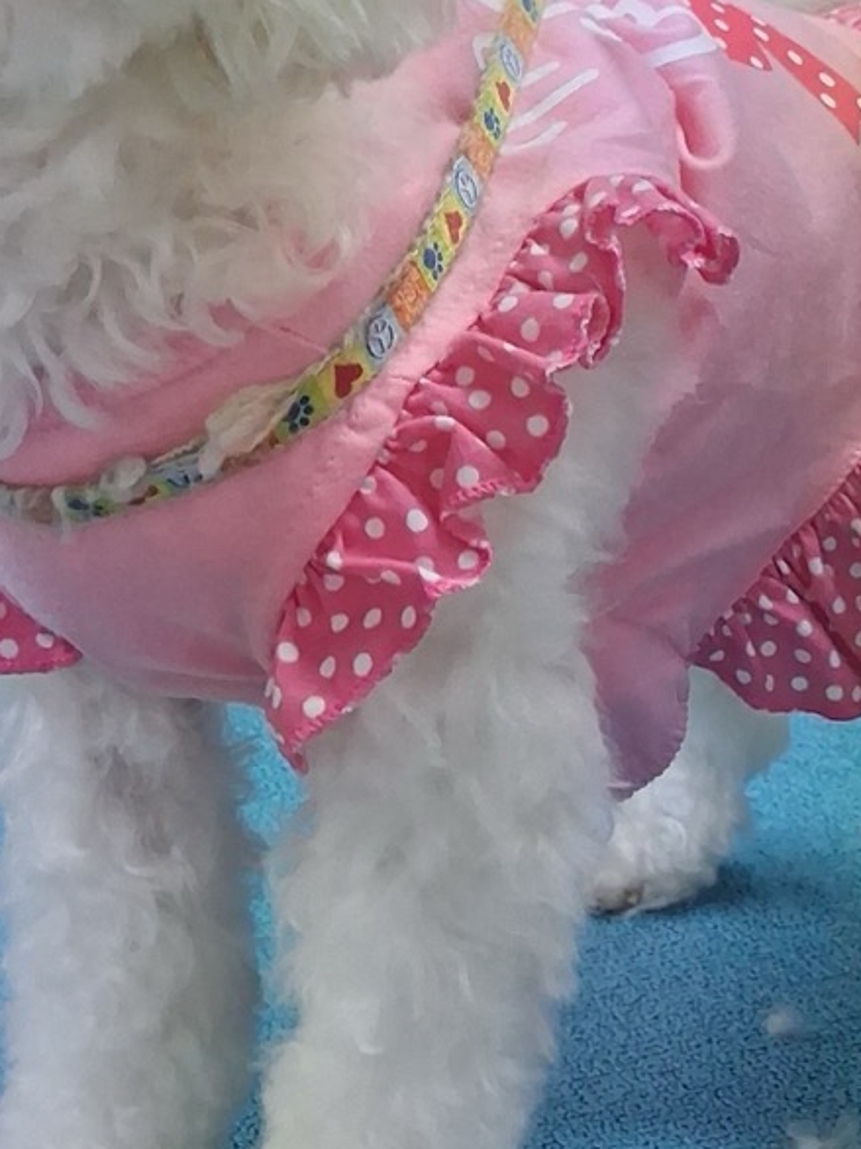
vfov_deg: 26.7
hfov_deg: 20.7
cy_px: 186
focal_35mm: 71
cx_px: 428
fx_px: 2356
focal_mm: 3.98
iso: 400
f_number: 1.8
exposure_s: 1/100
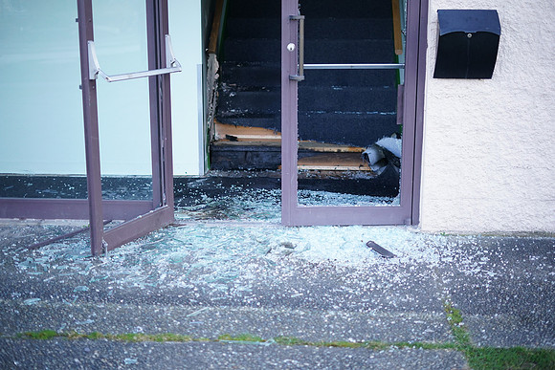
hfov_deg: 39.6
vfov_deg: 27.0
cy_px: 185
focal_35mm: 50
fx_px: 771
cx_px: 278
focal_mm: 50
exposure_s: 1/5000
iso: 1600
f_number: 1.8
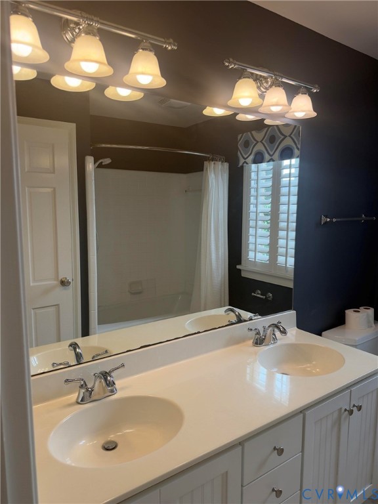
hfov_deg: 56.8
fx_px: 349
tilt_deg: -7.9
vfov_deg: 71.6
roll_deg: -0.4
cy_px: 252
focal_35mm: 24
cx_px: 189
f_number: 1.78
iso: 80
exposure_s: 1/173
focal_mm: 6.76
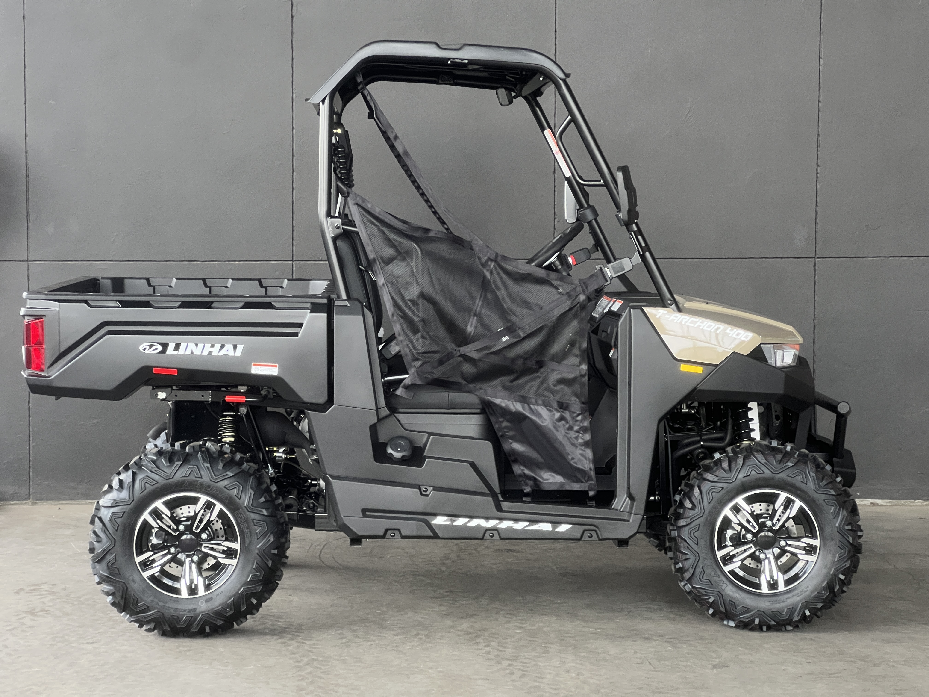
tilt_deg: -4.3
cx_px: 464
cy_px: 348
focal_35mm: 77
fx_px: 2066
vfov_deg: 19.1
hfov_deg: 25.3
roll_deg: -0.5
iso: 200
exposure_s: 1/86
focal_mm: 9
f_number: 2.8
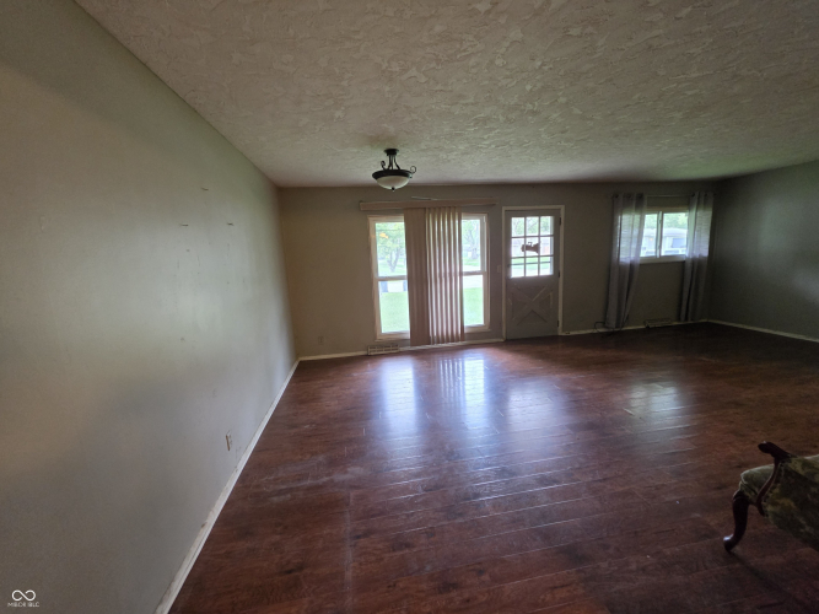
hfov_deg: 106.2
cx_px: 410
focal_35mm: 13
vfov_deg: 89.9
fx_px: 308
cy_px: 307
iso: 500
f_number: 1.9
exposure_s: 1/60
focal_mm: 2.2
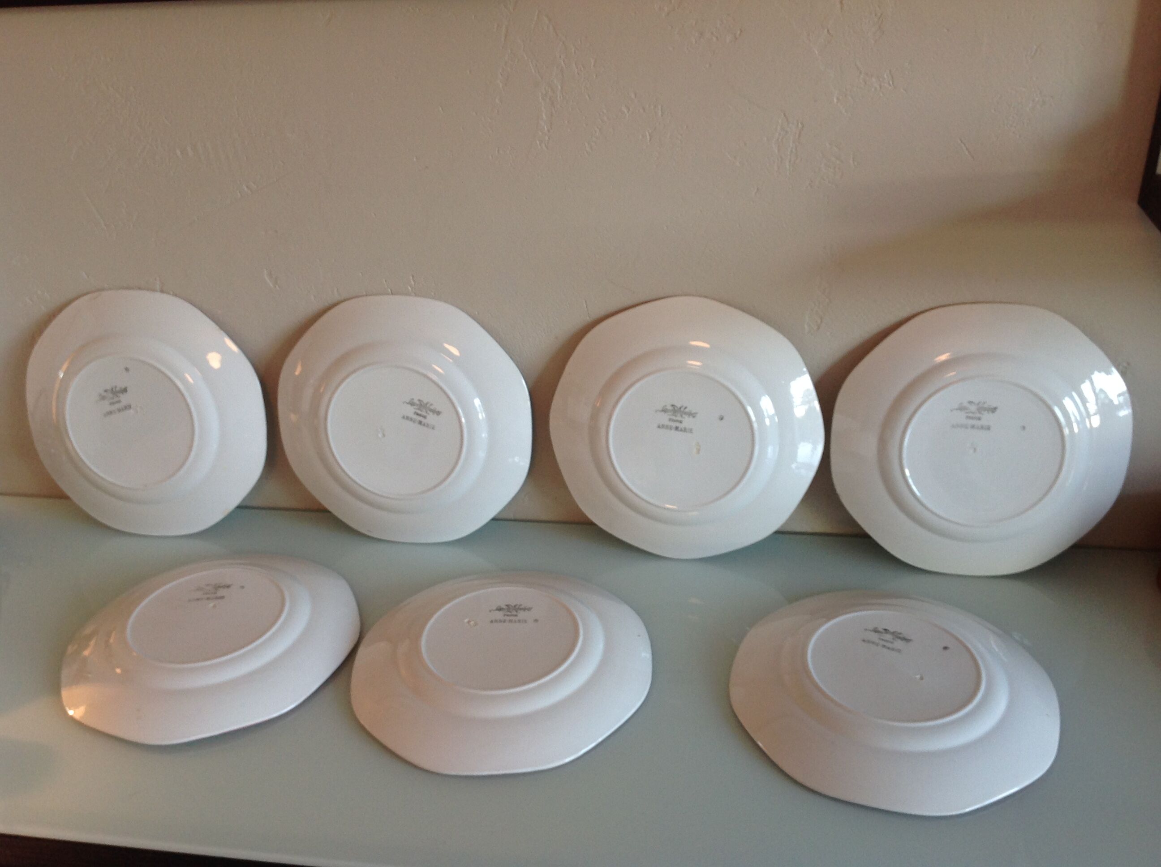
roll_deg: +2.9
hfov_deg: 52.7
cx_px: 580
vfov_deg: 40.6
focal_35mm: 35
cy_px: 434
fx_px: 1172
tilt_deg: -28.1
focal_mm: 4.28
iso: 50
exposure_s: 1/17
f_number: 2.4
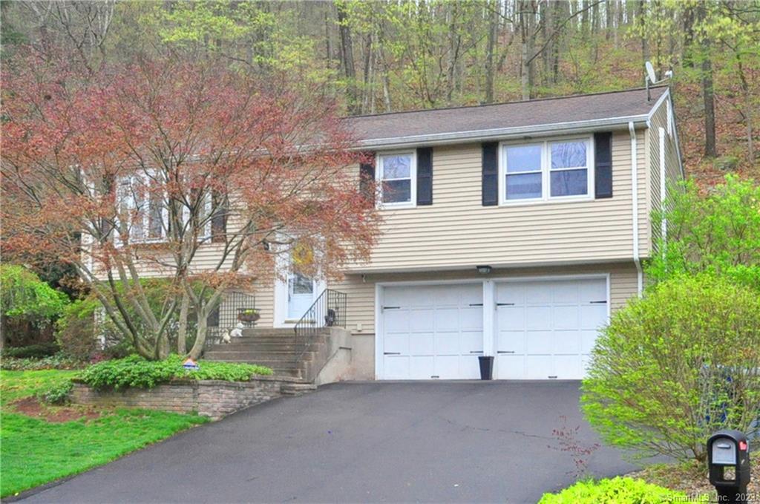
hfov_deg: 62.0
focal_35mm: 30
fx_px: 632
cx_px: 380
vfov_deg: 43.5
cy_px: 252
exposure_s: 1/320
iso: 2000
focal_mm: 20
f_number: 8
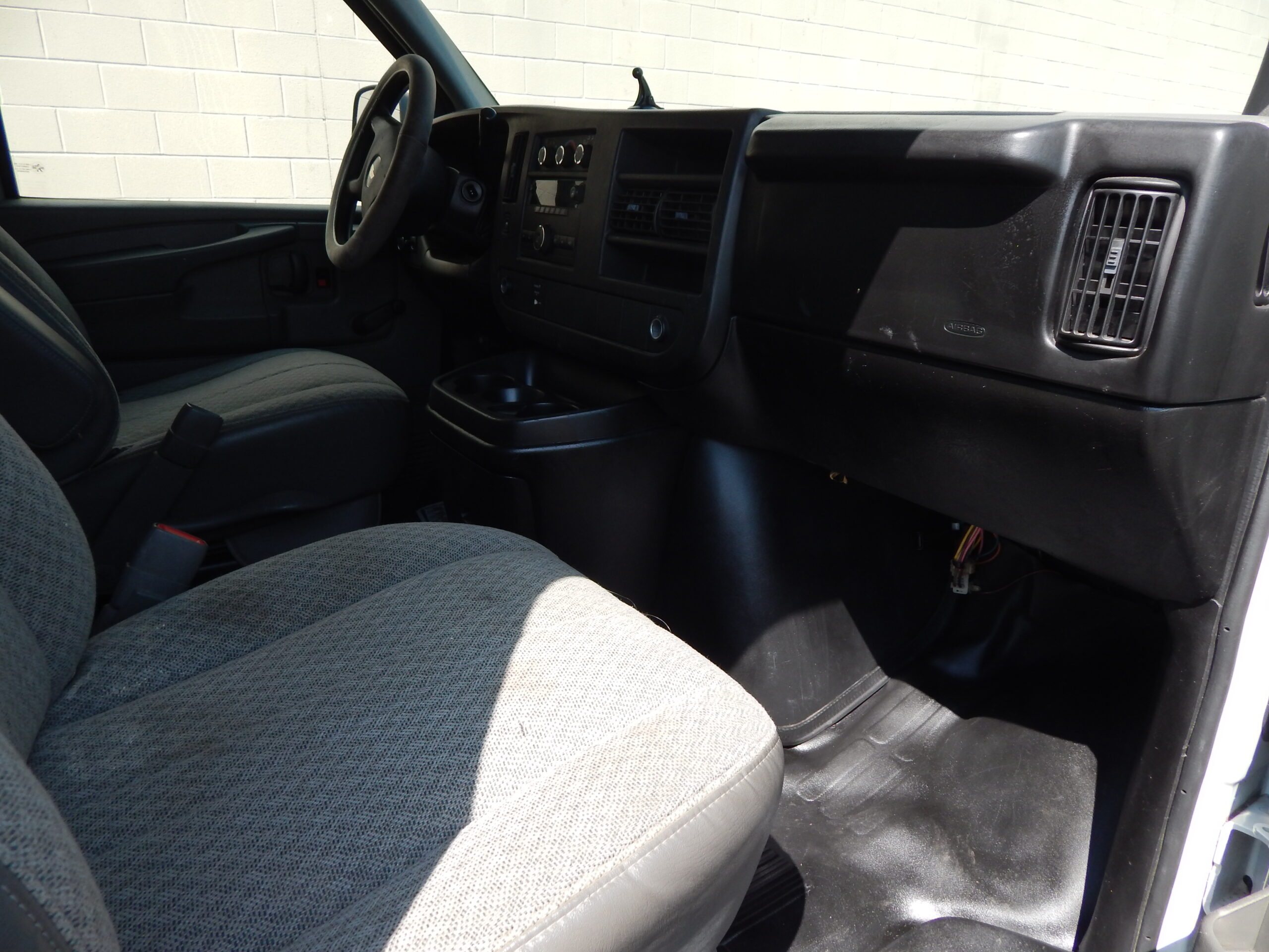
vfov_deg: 58.9
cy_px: 476
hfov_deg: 73.9
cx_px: 634
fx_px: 843
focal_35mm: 23
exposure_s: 1/500
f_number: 3
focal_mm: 4
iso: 125
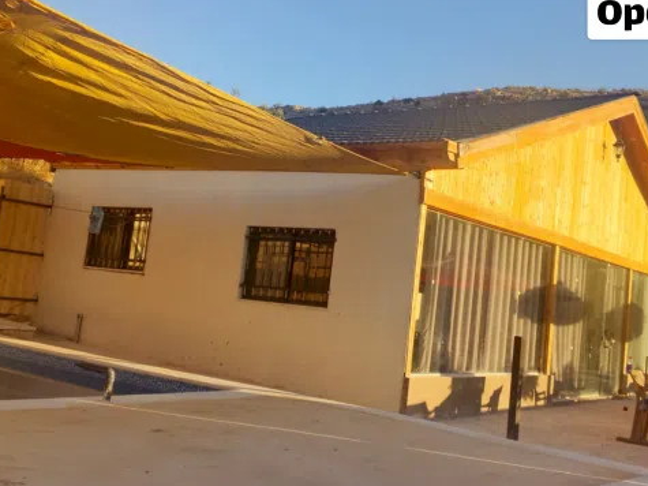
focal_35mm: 31
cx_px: 382
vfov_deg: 45.4
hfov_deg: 58.0
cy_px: 236
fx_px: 580
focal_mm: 4.09
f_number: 1.6
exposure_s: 1/260
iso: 50
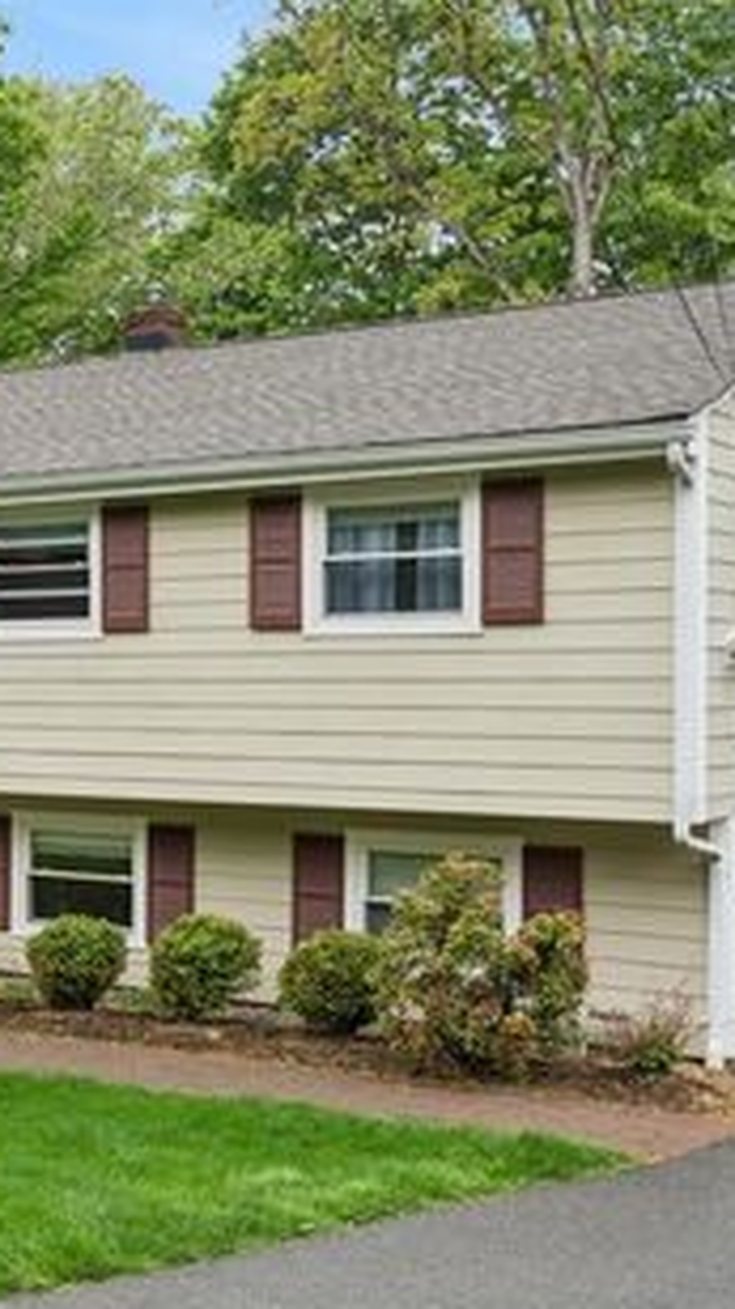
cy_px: 703
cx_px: 119
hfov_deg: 23.0
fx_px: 1769
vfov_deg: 40.6
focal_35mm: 51
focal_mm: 30
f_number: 8
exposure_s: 1/250
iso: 320
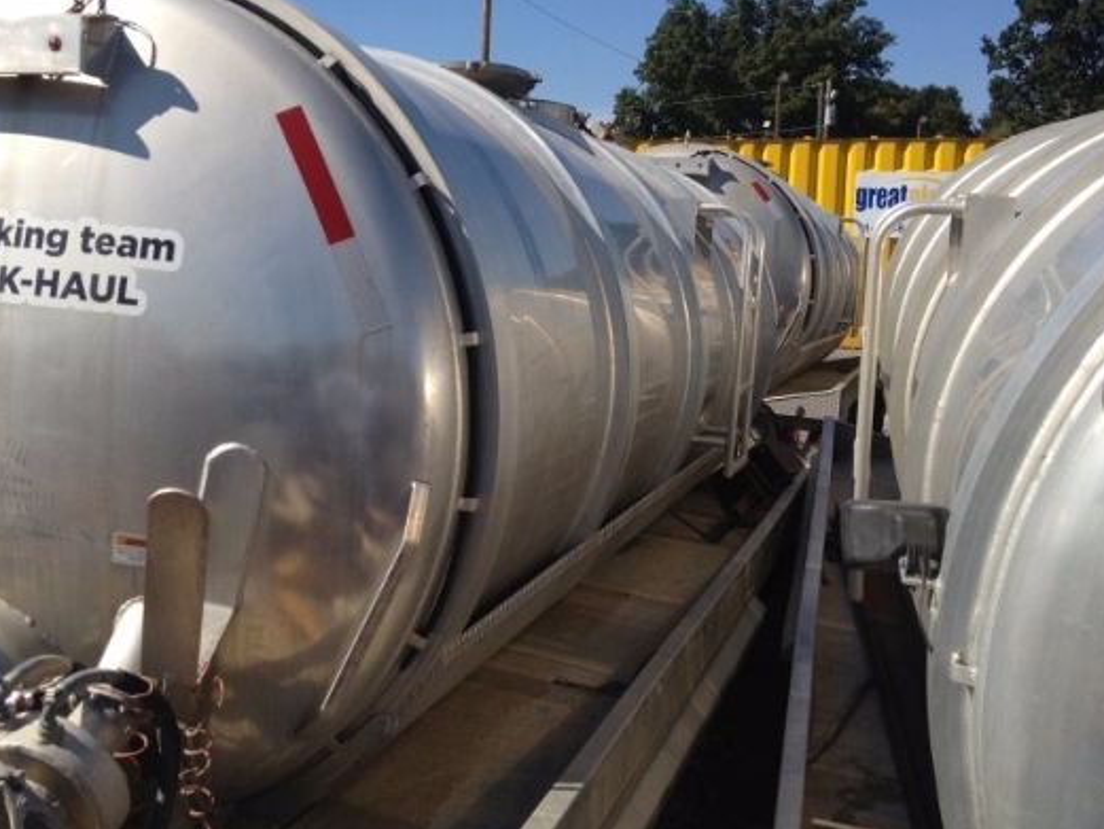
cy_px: 356
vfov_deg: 33.6
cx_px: 432
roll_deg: -1.8
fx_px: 1372
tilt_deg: -6.8
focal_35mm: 43
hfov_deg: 43.6
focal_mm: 4.28
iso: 50
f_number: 2.4
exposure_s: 1/1972
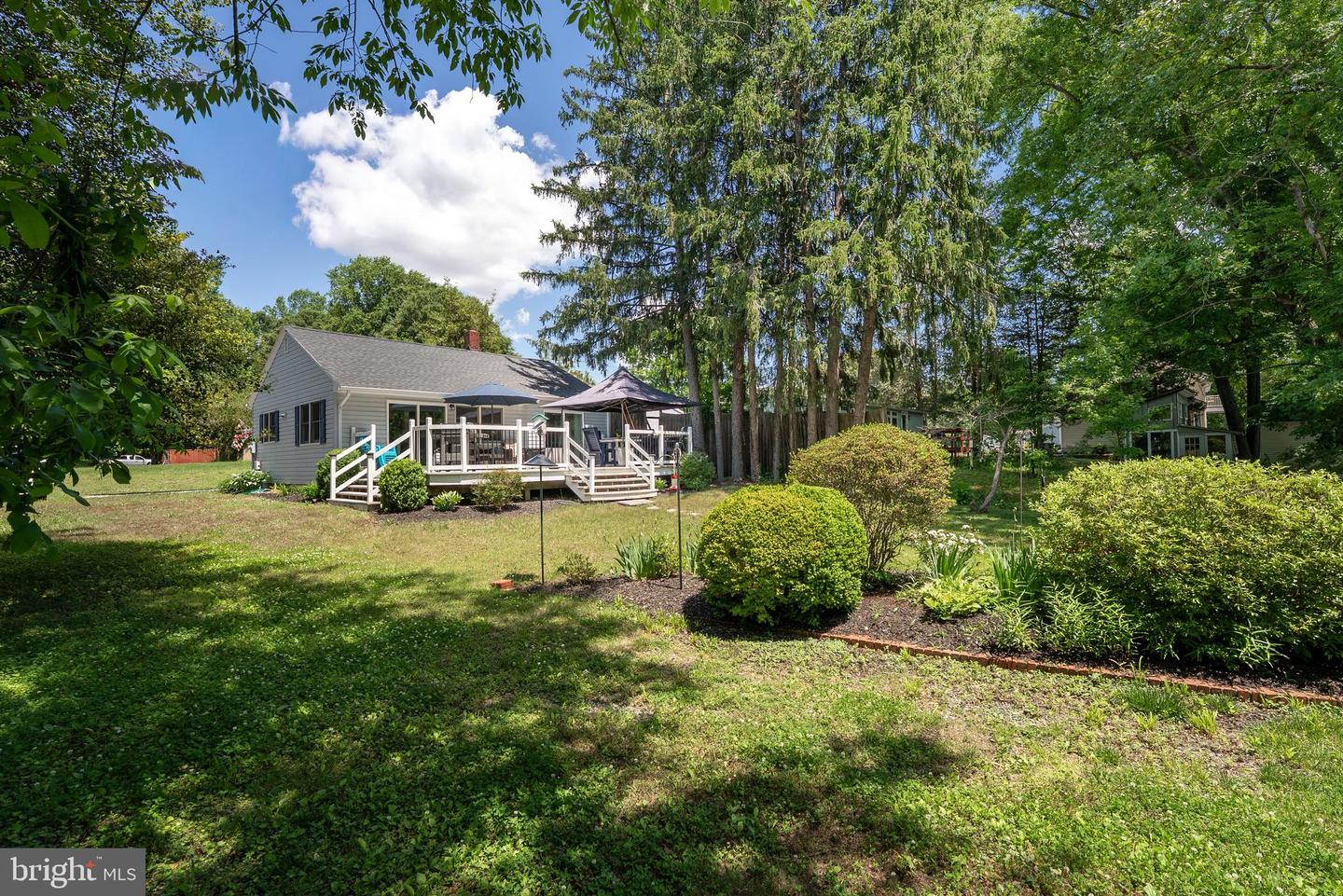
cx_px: 672
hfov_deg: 104.2
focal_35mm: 14
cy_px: 448
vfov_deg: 81.2
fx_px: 522
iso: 80
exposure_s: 1/100
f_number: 7.1
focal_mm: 14
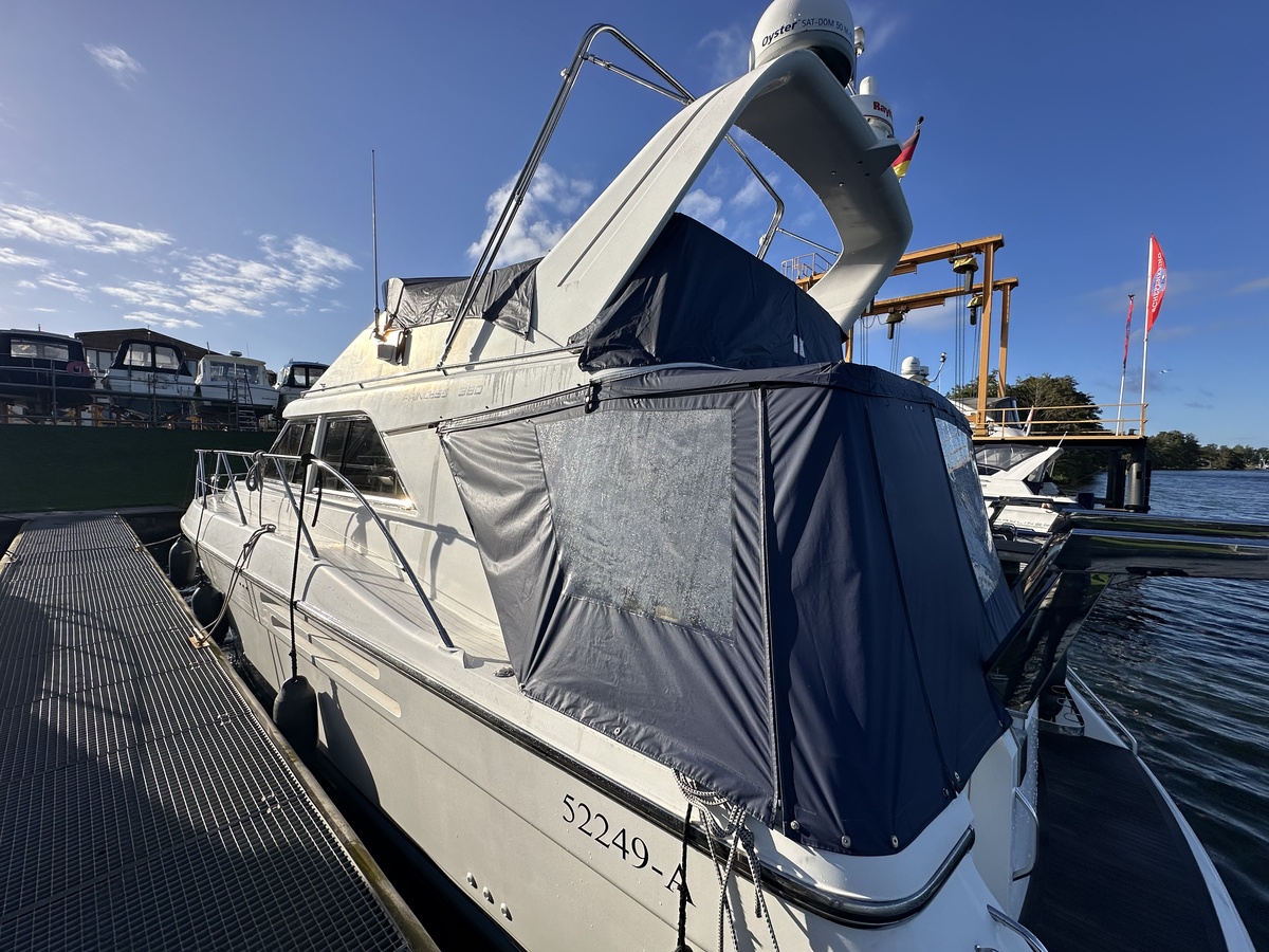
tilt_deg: -2.4
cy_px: 476
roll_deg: -0.8
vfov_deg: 85.7
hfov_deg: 102.1
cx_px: 634
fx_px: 513
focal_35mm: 14
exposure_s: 1/2747
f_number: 2.2
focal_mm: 2.22
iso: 50
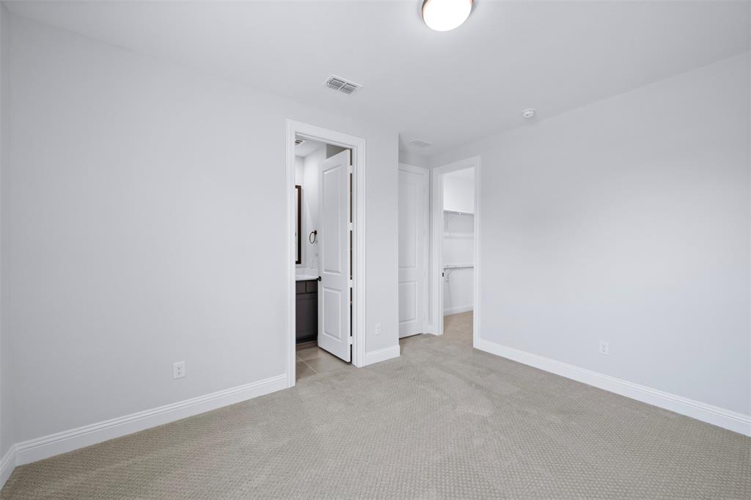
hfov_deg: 108.3
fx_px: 271
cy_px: 250
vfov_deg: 85.4
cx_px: 376
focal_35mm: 13
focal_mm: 13
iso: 400
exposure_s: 1/1.67
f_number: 8
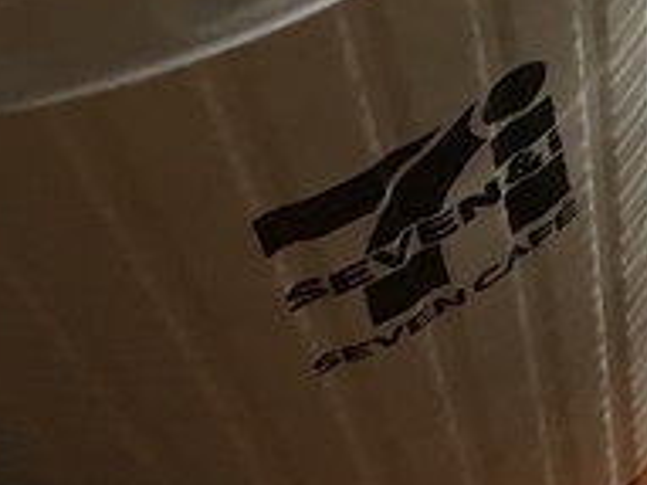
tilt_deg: -53.0
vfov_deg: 8.1
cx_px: 1057
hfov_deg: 10.4
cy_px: -37
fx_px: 3400
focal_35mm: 182
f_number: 2.2
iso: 50
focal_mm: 4.15
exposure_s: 1/30
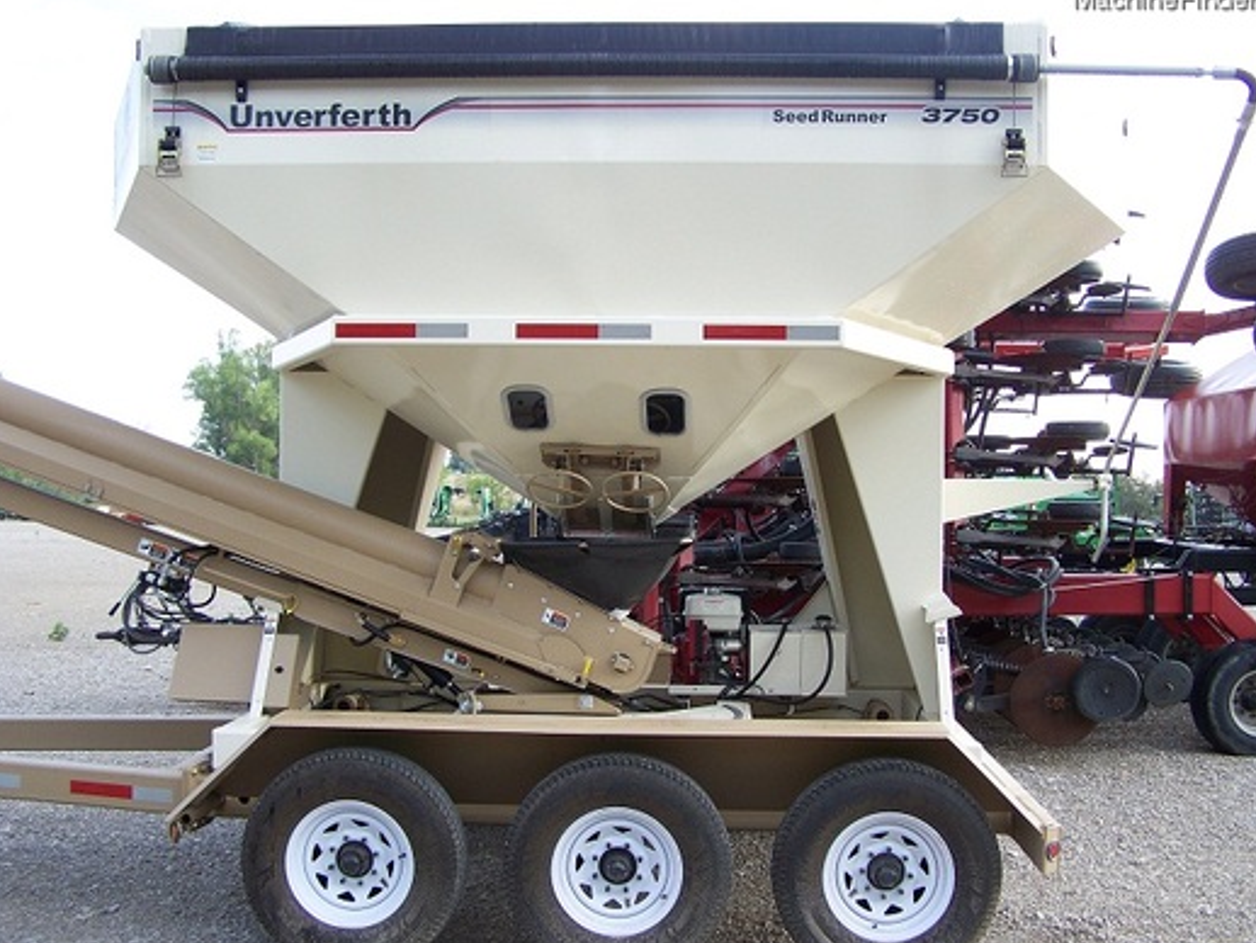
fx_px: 1452
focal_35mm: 40
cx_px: 654
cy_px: 467
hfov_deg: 46.8
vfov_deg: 36.0
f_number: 2.8
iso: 64
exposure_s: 1/125
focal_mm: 6.3
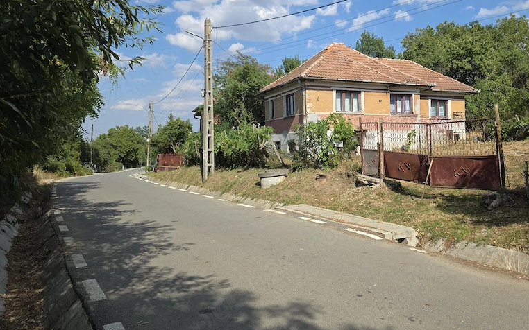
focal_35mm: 32
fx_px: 461
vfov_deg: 39.0
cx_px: 346
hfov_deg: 58.5
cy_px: 116
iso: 80
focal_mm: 6.3
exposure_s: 1/5608
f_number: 1.7
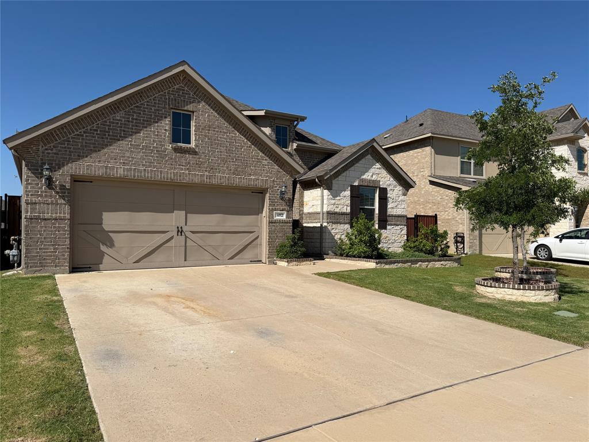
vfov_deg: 56.8
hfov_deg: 71.6
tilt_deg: +1.9
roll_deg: -0.5
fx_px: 408
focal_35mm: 24
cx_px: 294
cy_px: 221
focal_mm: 6.76
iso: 80
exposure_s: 1/8130
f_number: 1.78
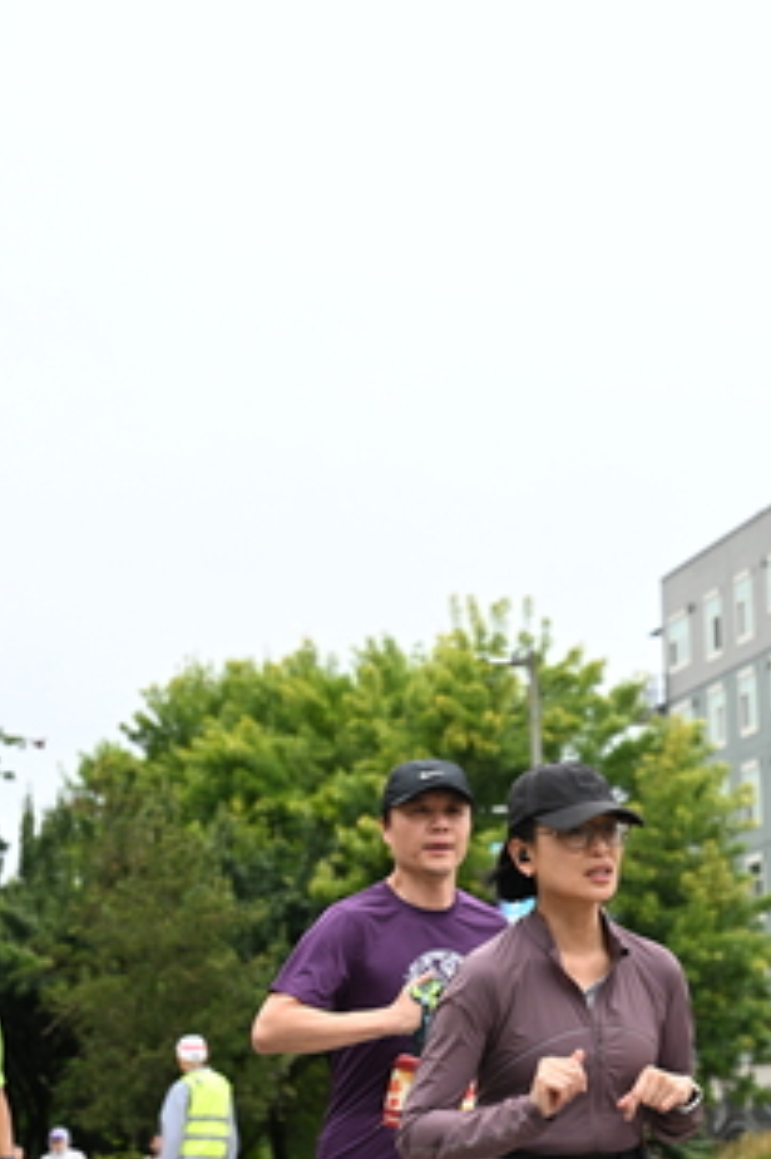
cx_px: 585
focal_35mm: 93
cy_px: 933
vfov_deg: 21.6
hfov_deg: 14.6
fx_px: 2991
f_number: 4
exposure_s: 1/800
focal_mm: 52
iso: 1600
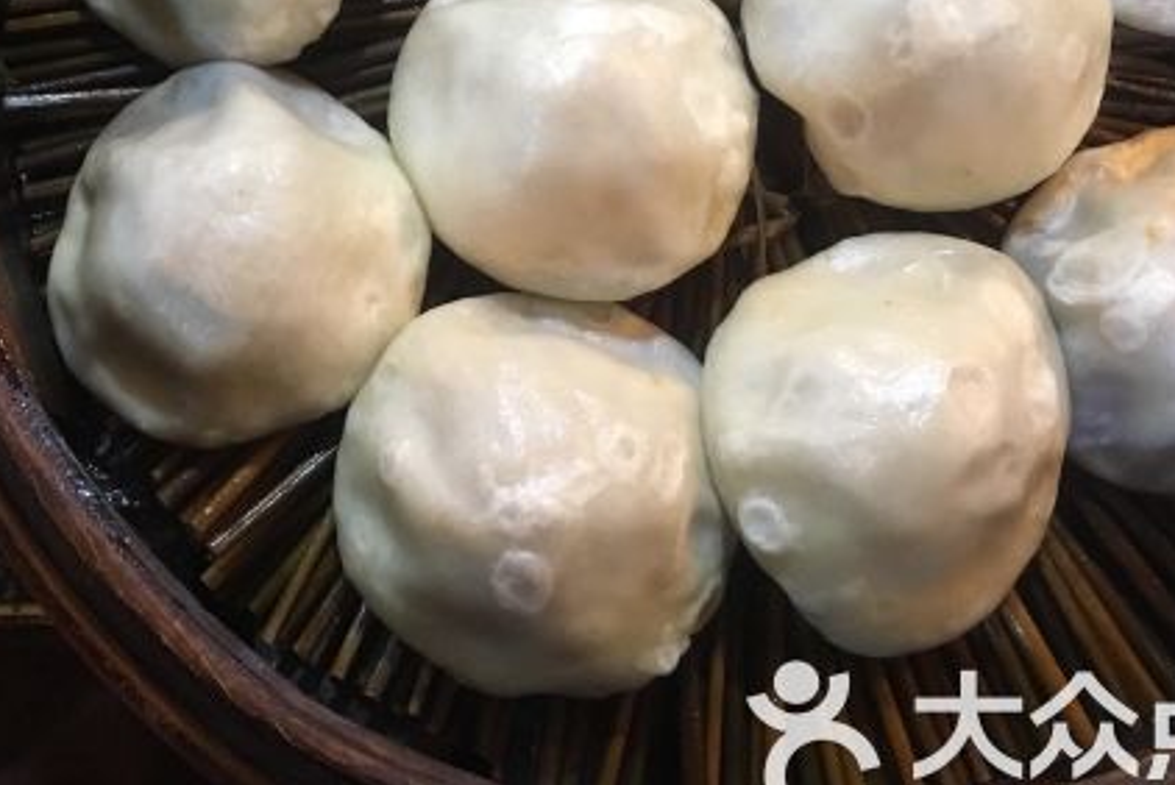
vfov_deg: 26.5
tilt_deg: -70.7
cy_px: 141
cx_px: 471
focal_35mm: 50
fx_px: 1633
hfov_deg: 39.4
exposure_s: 1/25
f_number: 2.2
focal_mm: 4.15
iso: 200
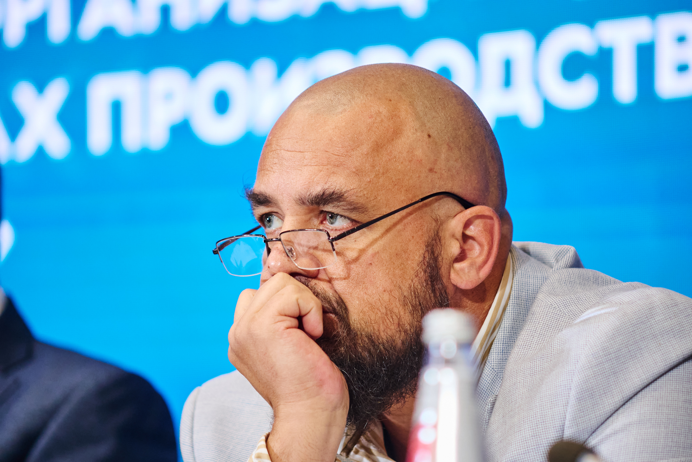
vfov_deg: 6.8
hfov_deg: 10.2
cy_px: 231
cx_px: 346
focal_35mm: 202
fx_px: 3883
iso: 1600
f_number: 3.5
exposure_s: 1/200
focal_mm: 135
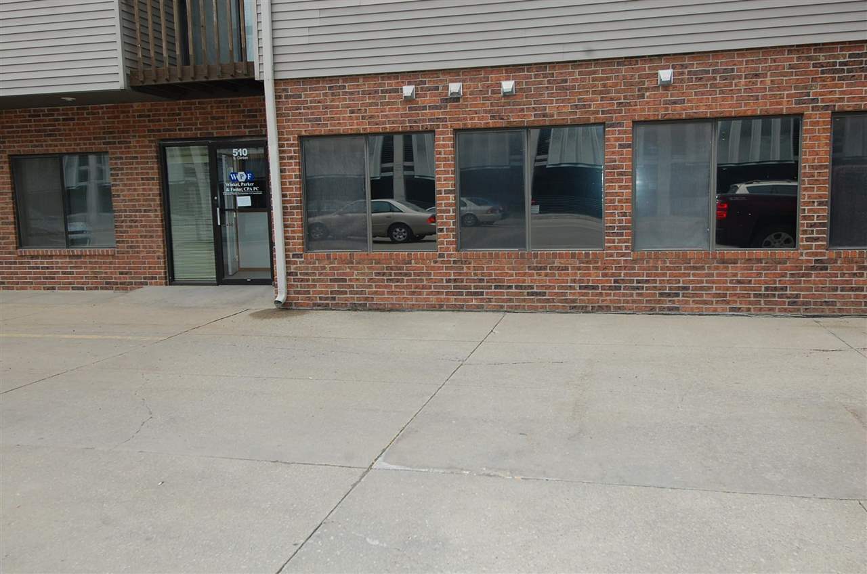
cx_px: 434
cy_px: 287
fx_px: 721
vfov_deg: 43.4
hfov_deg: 62.0
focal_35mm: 30
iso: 360
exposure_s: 1/250
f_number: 8
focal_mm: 20
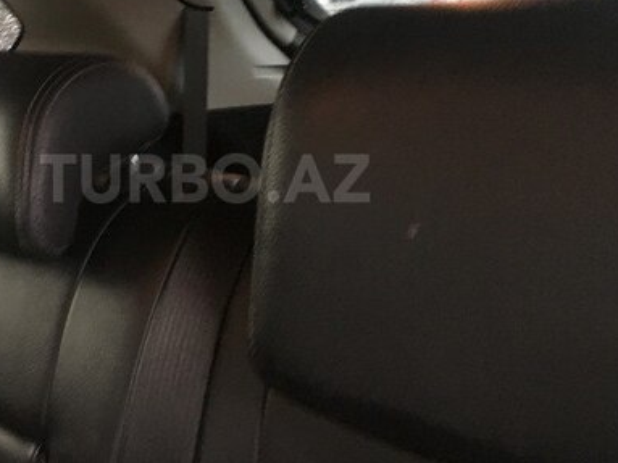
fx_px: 892
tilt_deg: -9.2
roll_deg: +2.3
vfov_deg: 29.0
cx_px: 205
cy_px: 178
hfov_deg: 37.8
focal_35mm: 50
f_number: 2.2
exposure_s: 1/17
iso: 250
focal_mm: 4.15
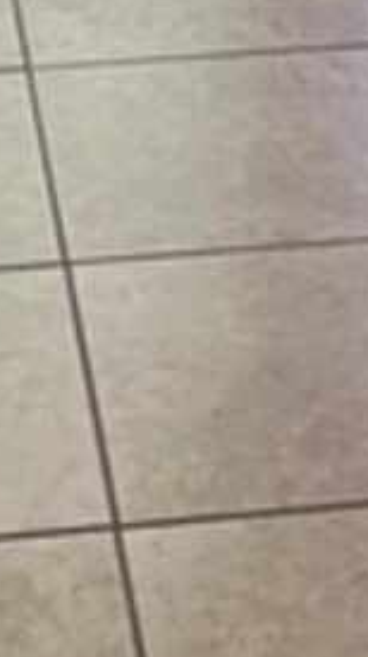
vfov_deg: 10.2
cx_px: 268
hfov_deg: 6.9
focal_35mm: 176
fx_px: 3063
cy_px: -1051
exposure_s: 1/120
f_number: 1.5
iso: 40
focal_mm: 5.7
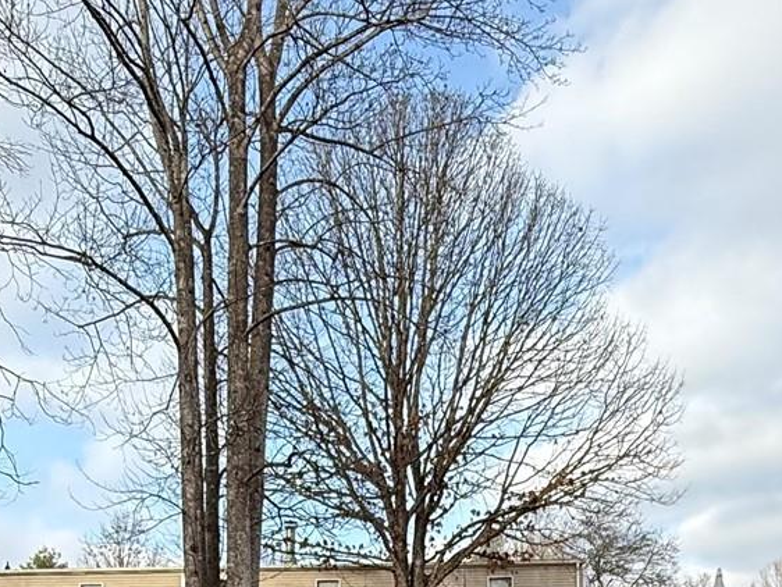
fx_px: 1153
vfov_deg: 25.4
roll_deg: +0.3
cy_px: 723
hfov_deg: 37.5
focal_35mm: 51
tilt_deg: +3.3
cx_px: 385
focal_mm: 2.22
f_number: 2.2
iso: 50
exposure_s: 1/760
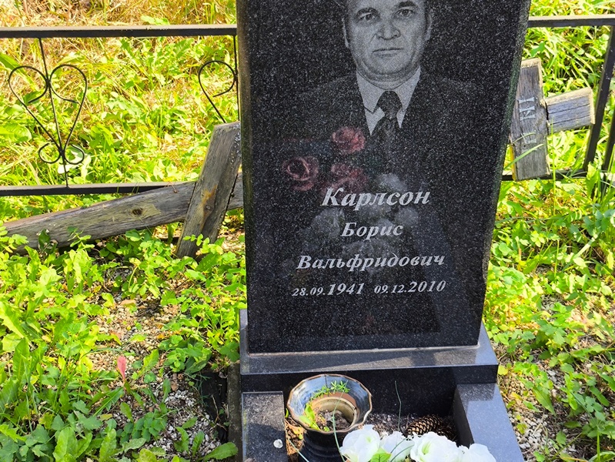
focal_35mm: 50
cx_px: 308
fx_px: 889
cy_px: 231
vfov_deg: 29.1
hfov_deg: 38.2
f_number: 1.7
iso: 50
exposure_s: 1/246
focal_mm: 4.71
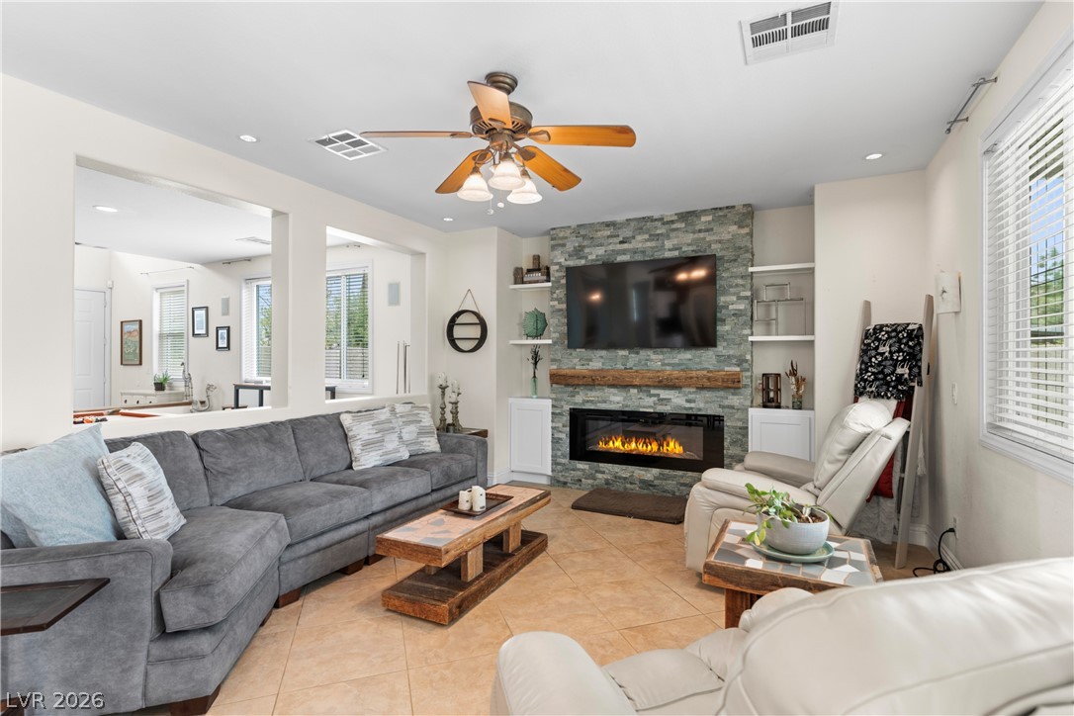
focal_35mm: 17
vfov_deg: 70.4
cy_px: 358
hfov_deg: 93.3
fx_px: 507
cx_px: 537
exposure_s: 1/30
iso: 400
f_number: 4.5
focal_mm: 17
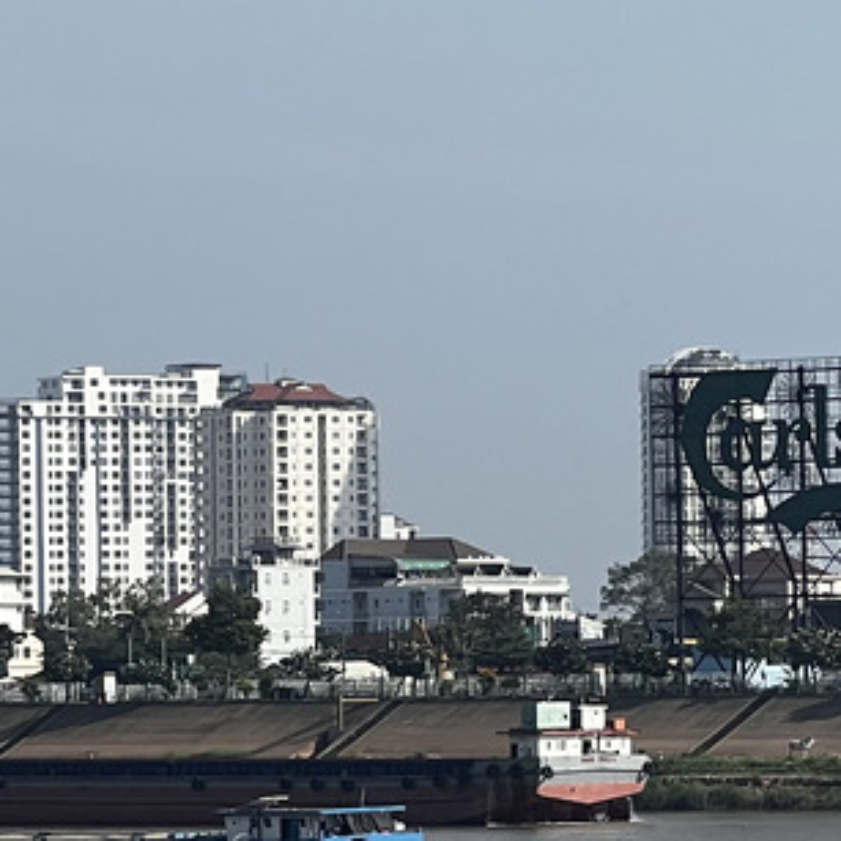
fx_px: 7311
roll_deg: +1.1
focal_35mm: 266
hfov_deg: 6.6
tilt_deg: -0.4
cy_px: 866
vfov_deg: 6.6
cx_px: 879
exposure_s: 1/896
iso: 32
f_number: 2.8
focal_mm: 9
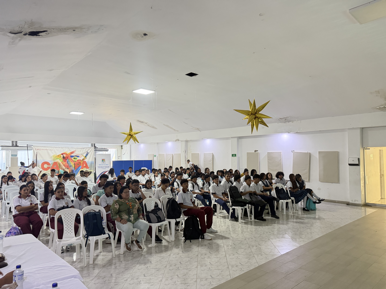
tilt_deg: +2.4
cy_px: 144
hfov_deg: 71.6
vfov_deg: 56.8
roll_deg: +0.5
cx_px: 193
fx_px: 268
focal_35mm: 24
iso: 800
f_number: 1.78
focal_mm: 6.76
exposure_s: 1/60
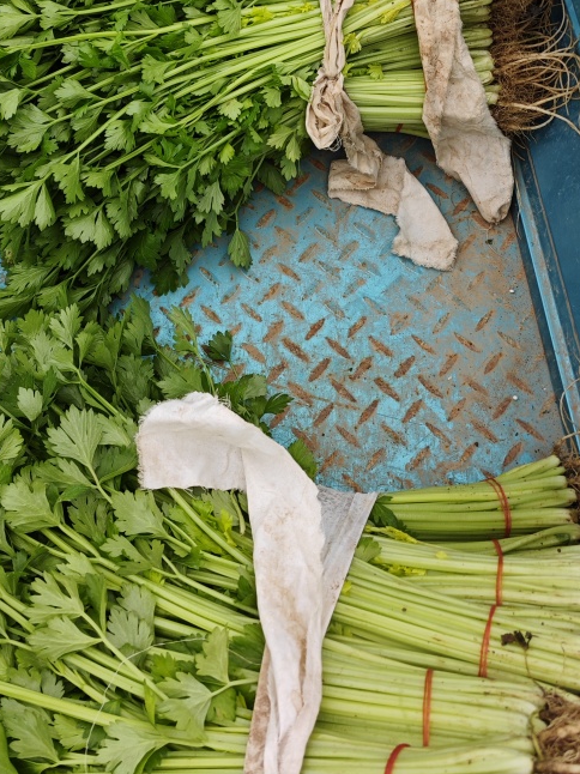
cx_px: 198
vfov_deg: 46.7
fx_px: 849
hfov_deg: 37.3
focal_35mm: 38
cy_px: 167
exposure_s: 1/339
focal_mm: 5.43
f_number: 1.8
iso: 50
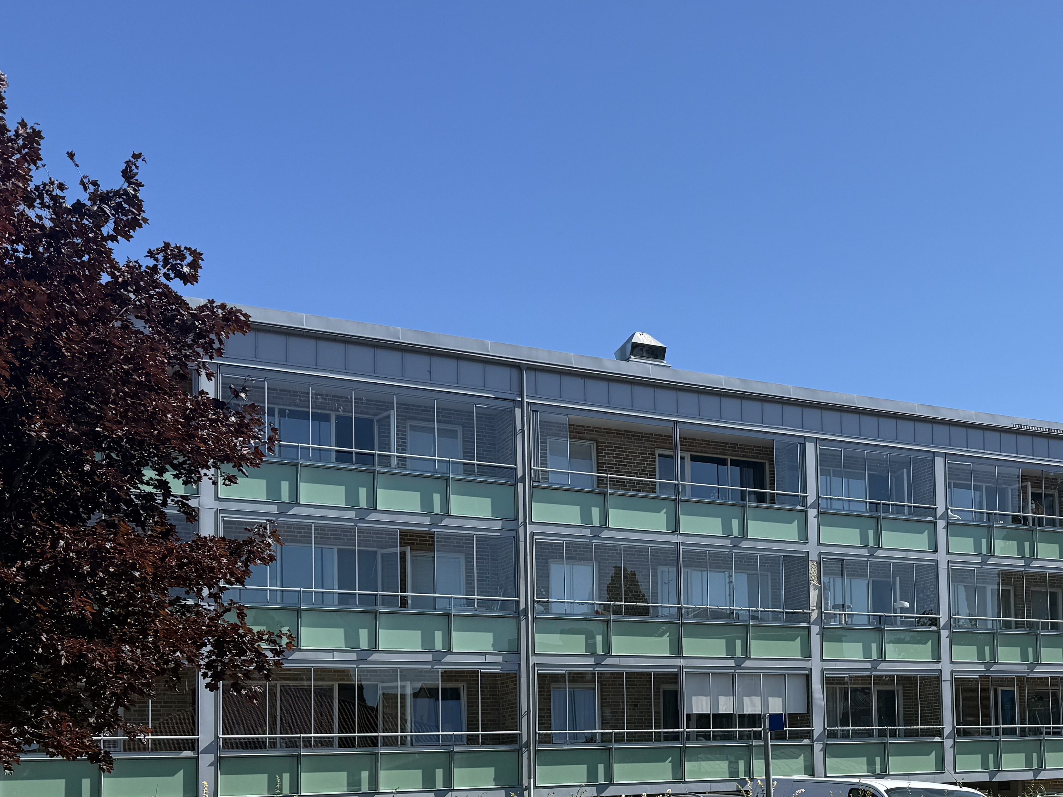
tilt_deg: +3.8
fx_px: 1413
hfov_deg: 39.6
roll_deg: +1.1
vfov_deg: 30.5
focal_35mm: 46
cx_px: 849
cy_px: 666
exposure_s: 1/4167
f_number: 1.78
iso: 80
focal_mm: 6.76
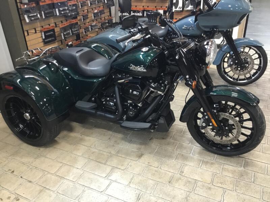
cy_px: 101
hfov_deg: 58.4
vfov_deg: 45.4
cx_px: 135
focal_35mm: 31
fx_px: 242
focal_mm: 3.3
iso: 200
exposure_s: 1/30
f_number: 2.4
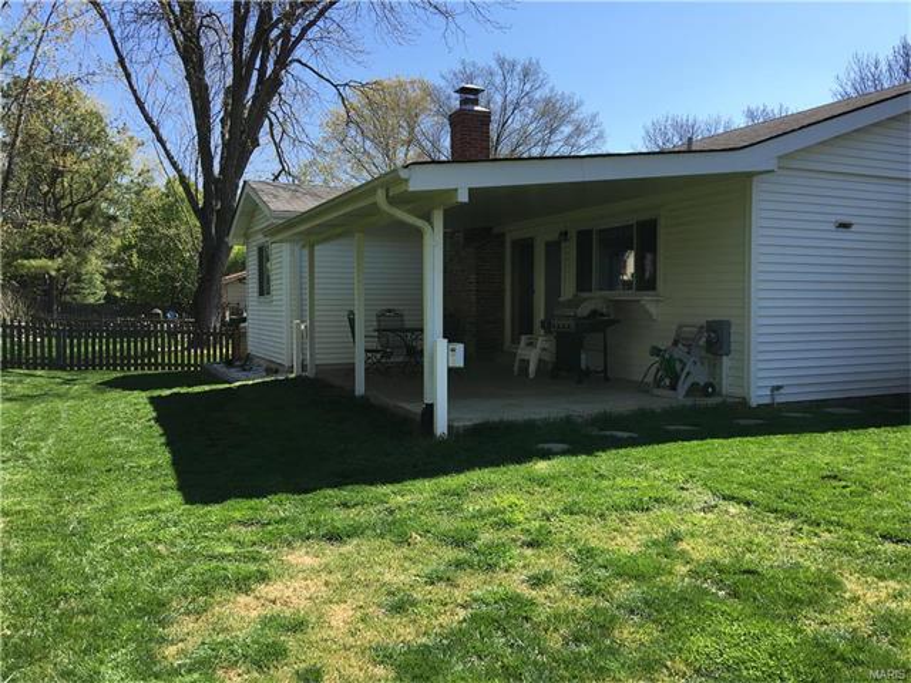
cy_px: 342
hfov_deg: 61.7
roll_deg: -0.2
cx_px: 456
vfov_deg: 48.2
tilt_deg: -2.4
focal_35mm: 29
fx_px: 763
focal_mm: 4.15
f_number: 2.2
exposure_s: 1/864
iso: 25
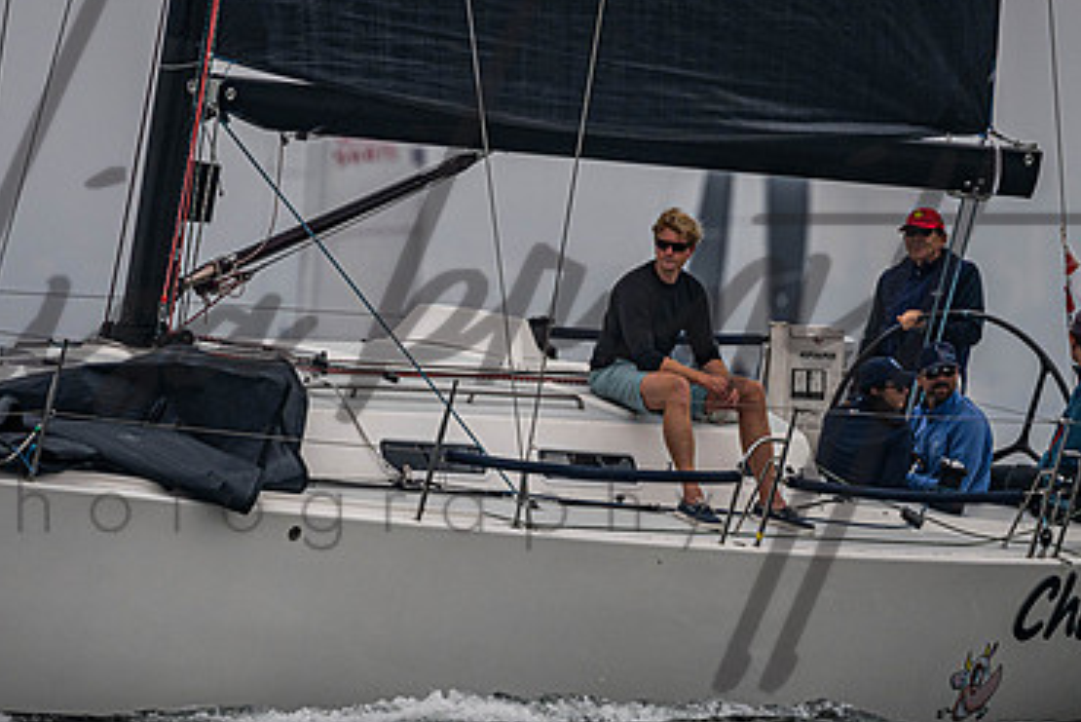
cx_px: 545
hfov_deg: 2.6
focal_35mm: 779
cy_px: 335
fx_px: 23400
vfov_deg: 1.8
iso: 400
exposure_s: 1/5000
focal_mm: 400
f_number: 5.6
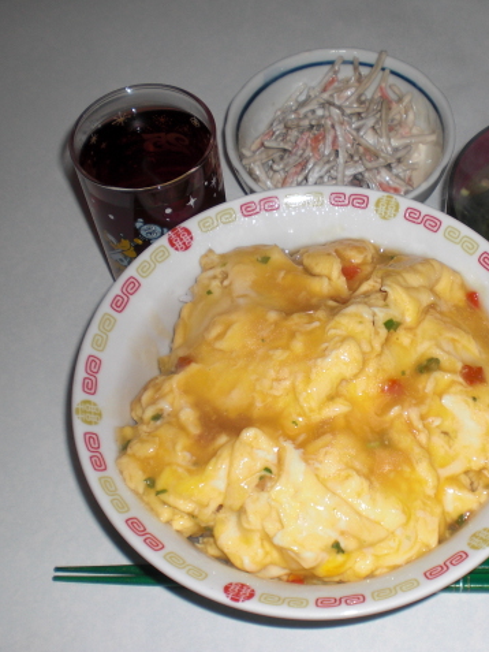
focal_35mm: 51
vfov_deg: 37.5
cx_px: 369
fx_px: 960
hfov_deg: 28.1
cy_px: 325
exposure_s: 1/60
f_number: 3.1
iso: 64
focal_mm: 6.3
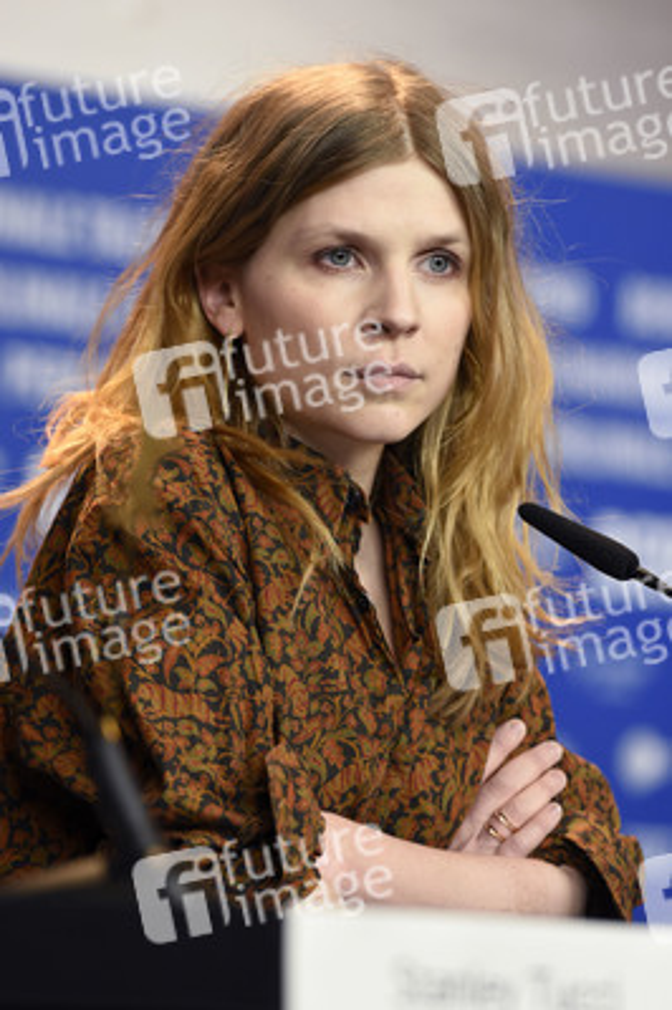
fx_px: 8204
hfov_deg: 4.7
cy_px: 505
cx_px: 336
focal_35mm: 292
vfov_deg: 7.0
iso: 1250
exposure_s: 1/320
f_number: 3.5
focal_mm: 195
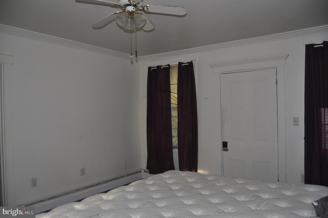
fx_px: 246
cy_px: 109
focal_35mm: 27
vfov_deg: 47.8
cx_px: 164
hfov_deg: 67.4
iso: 800
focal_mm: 18
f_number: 3.5
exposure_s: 1/60
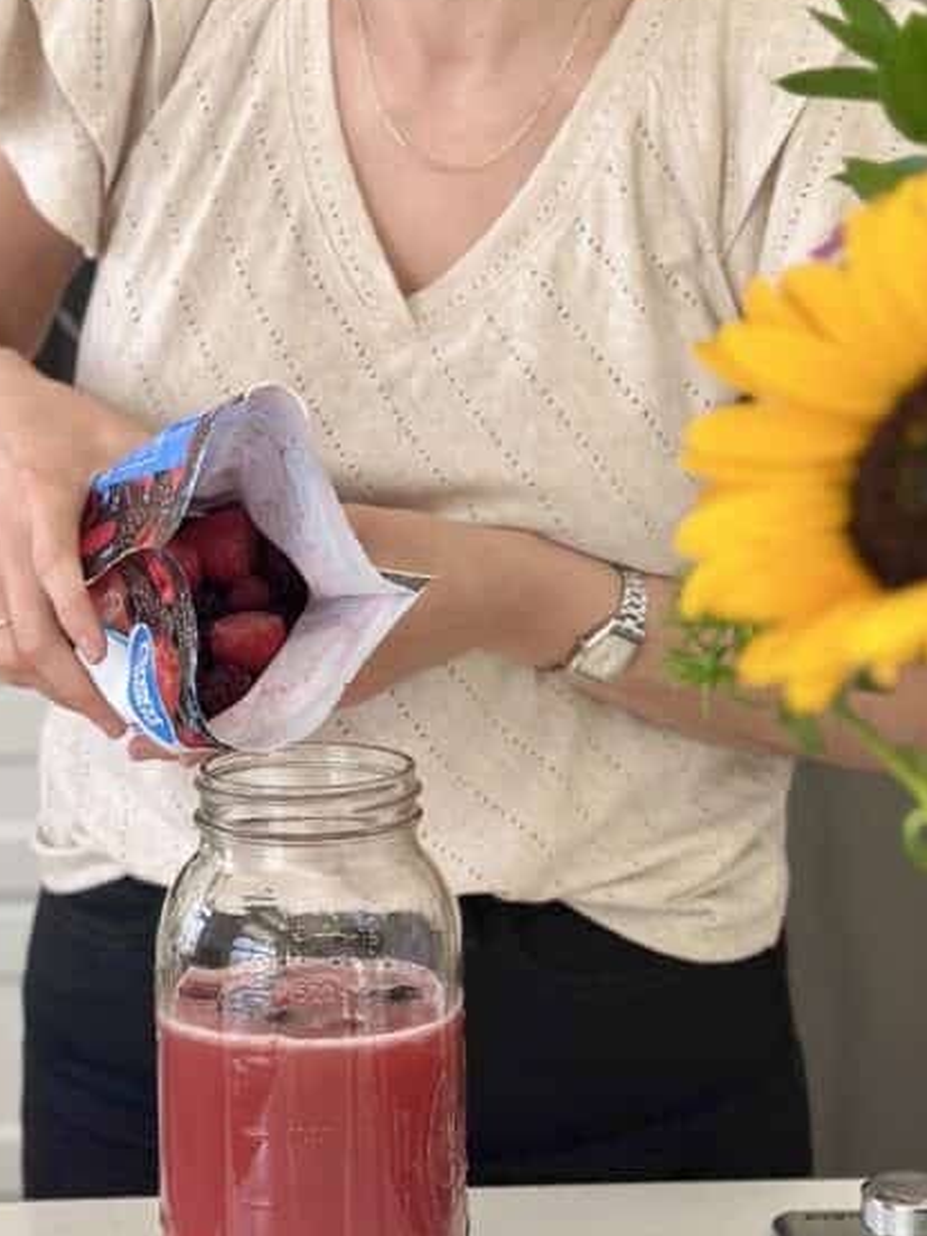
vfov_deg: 21.9
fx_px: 3178
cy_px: 360
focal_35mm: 89
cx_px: 322
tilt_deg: -5.1
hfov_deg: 16.6
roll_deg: +0.6
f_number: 1.78
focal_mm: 6.86
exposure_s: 1/60
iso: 125
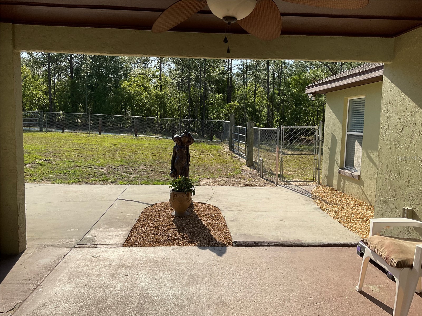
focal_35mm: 29
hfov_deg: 61.7
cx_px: 211
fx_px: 354
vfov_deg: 48.2
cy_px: 158
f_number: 1.8
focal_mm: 3
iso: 16
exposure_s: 1/1984
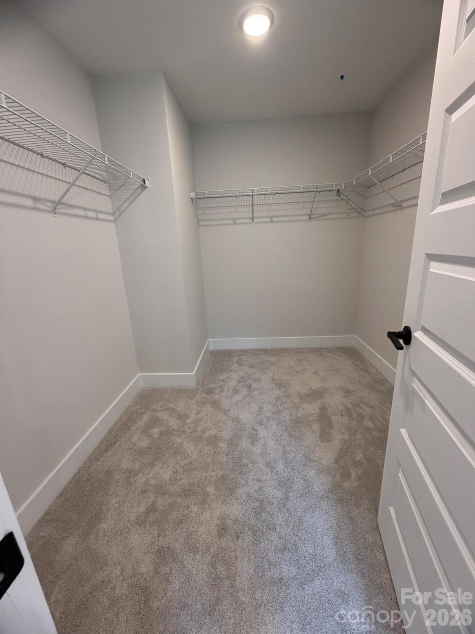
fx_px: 256
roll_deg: +3.2
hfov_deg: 85.7
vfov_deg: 102.1
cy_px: 317
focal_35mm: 14
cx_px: 238
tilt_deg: -15.6
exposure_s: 1/120
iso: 250
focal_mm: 2.22
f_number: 2.2
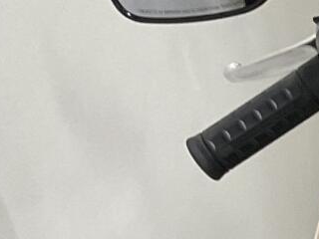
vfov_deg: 8.2
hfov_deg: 9.7
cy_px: 253
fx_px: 1668
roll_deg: -2.2
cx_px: 749
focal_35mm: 181
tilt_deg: -38.7
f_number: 1.8
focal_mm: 3
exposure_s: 1/60
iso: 100
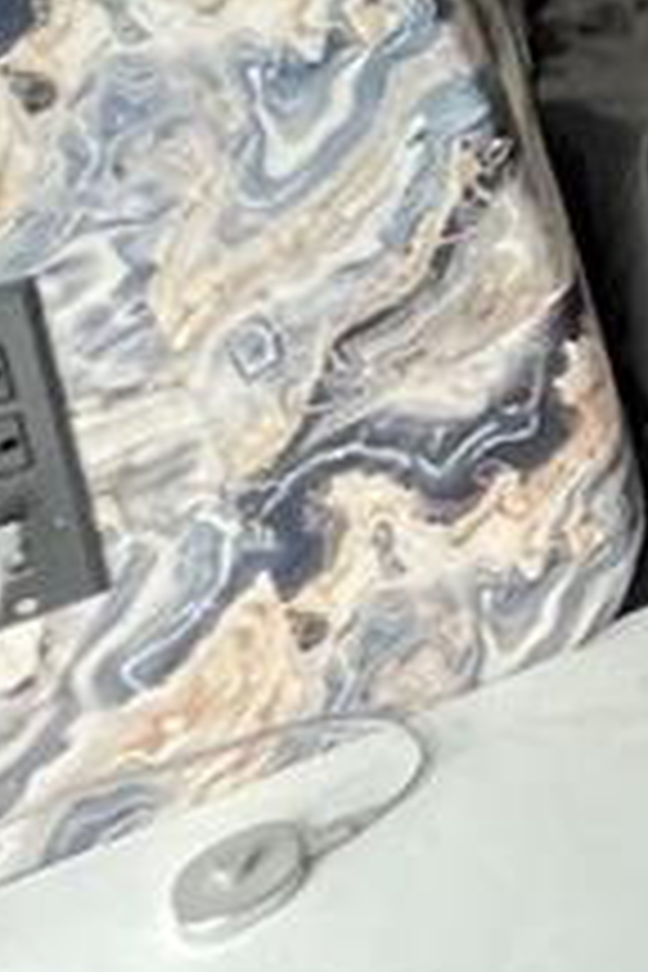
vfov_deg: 20.8
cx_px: 1854
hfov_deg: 11.7
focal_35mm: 75
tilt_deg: -15.4
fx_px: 2025
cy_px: -657
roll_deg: -1.4
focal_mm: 1.57
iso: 500
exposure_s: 1/60
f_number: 1.8
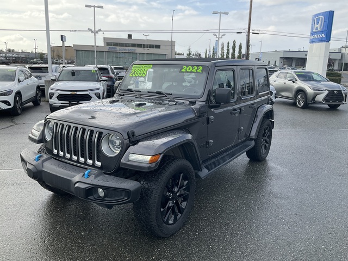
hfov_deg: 61.7
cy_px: 130
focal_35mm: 29
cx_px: 174
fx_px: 292
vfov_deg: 48.2
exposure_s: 1/997
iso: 25
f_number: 1.8
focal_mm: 3
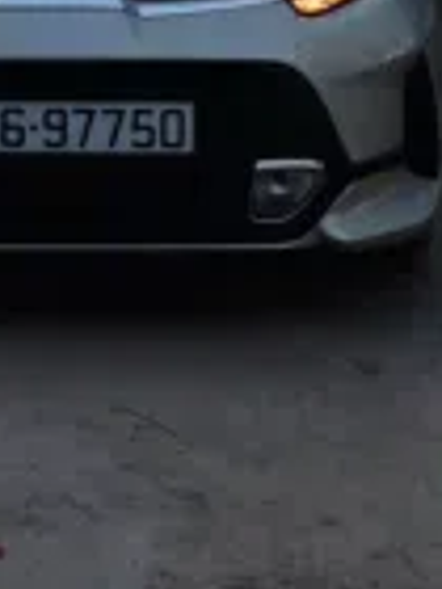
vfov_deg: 13.7
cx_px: 17
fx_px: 2332
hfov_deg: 10.7
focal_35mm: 137
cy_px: -231
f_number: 4
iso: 100
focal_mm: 5.25
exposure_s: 1/263
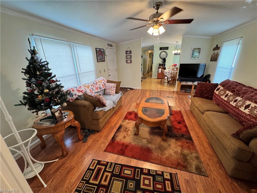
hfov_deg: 102.1
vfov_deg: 85.7
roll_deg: +1.6
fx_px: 104
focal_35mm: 14
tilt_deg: -20.2
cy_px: 96
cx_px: 128
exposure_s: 1/60
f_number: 2.2
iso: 320
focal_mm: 2.22
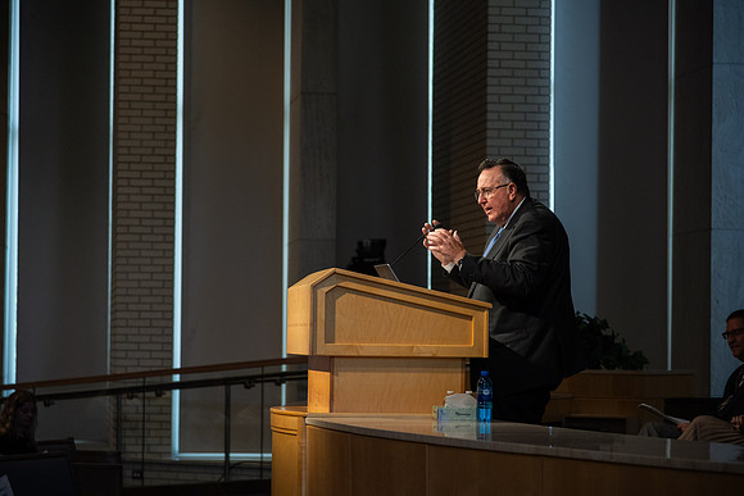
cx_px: 372
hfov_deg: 17.1
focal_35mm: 120
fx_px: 2480
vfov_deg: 11.4
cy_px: 248
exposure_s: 1/250
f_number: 4
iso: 2000
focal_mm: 120
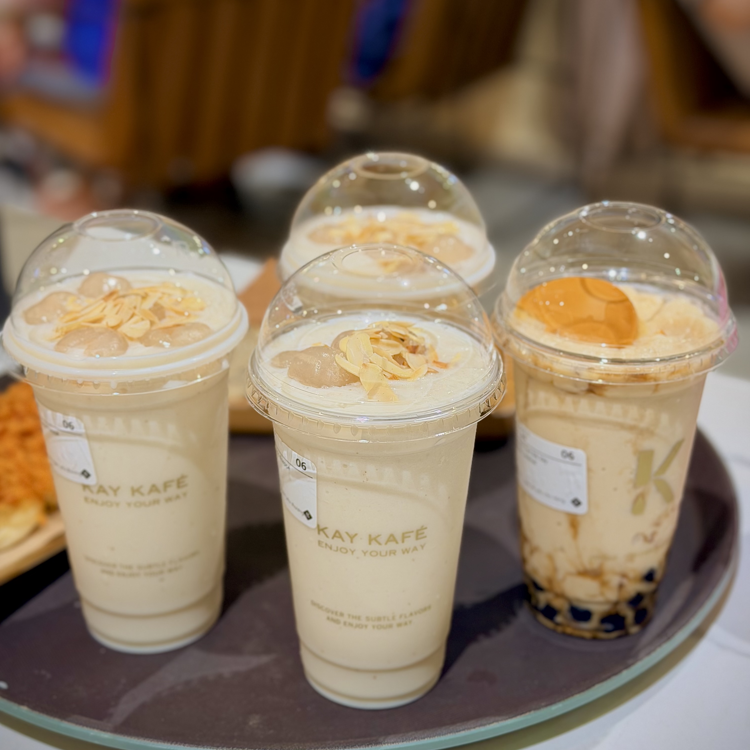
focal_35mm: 57
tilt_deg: -27.0
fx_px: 1397
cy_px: 384
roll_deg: -0.2
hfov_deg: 30.0
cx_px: 376
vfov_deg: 30.0
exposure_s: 1/50
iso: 64
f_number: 1.78
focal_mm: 6.76
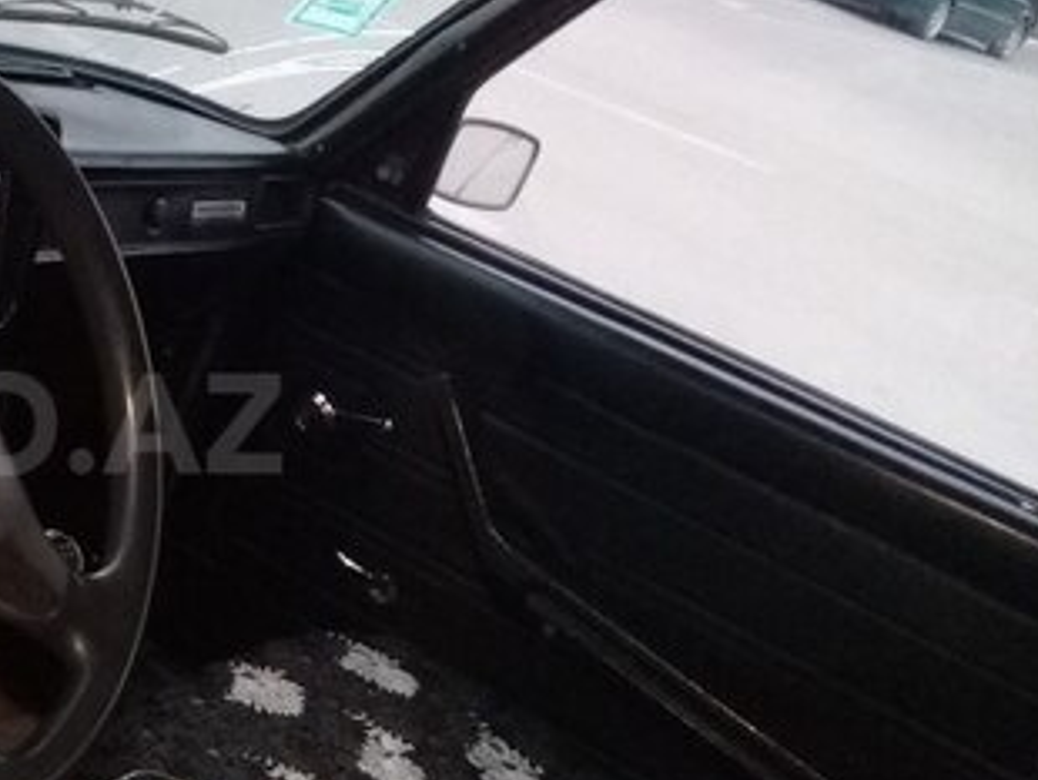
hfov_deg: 27.3
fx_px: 1981
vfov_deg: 22.3
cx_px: -60
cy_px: 423
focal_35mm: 66
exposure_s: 1/33
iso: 320
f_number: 2.2
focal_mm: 3.3
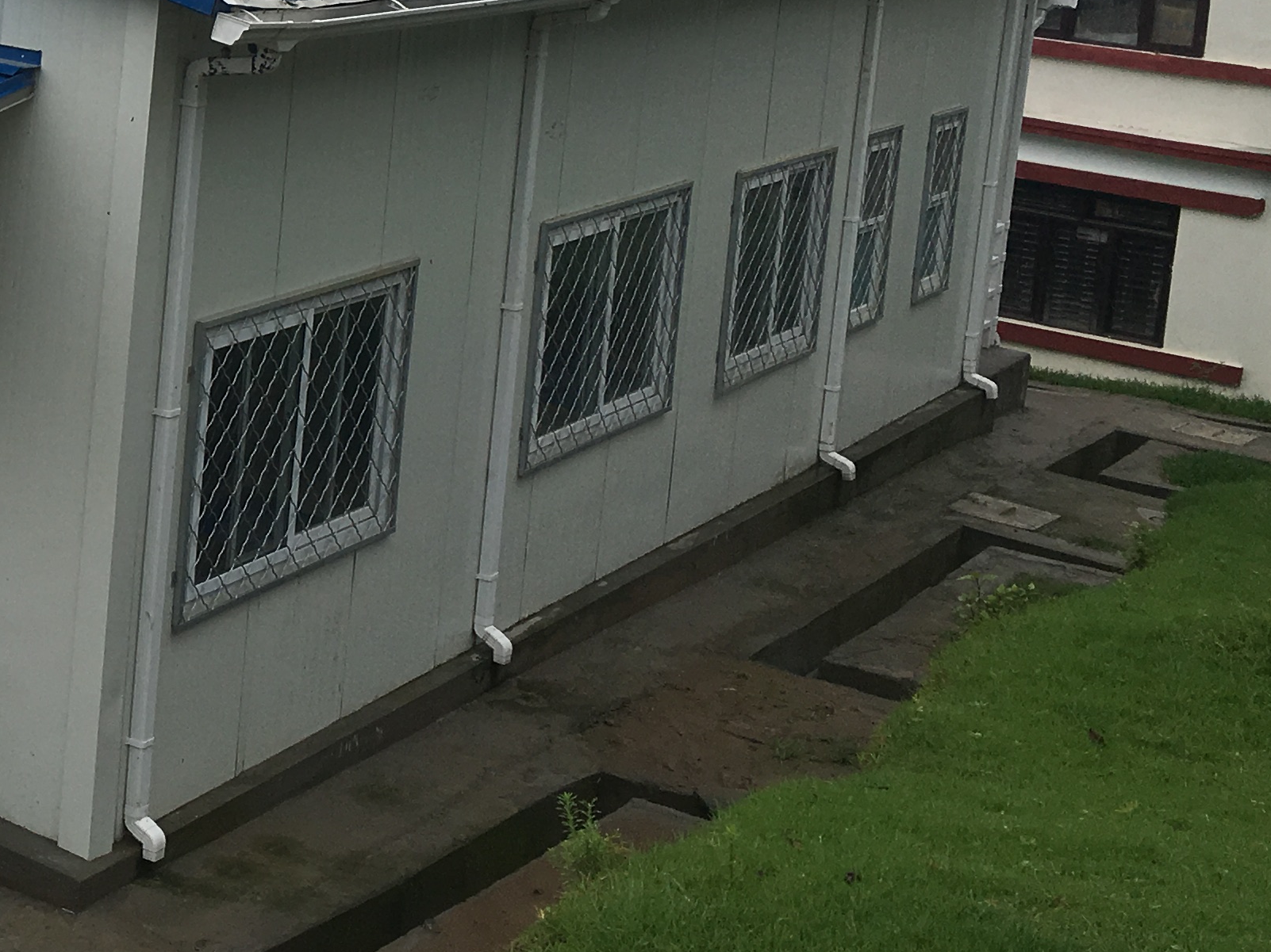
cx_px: -141
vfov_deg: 19.7
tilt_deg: -6.2
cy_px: 41
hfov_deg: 24.8
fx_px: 2680
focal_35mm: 73
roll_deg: -4.6
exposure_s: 1/1148
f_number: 2.2
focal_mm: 4.15
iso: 25
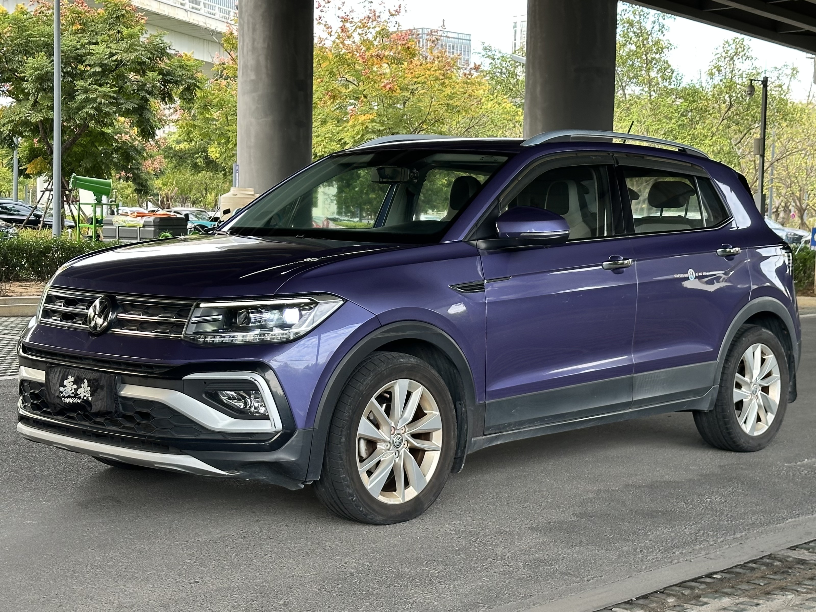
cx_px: 408
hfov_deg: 39.7
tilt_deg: -3.5
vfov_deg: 30.3
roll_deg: +1.5
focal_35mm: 48
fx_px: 1131
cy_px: 306
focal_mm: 6.86
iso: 64
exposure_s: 1/121
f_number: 1.78
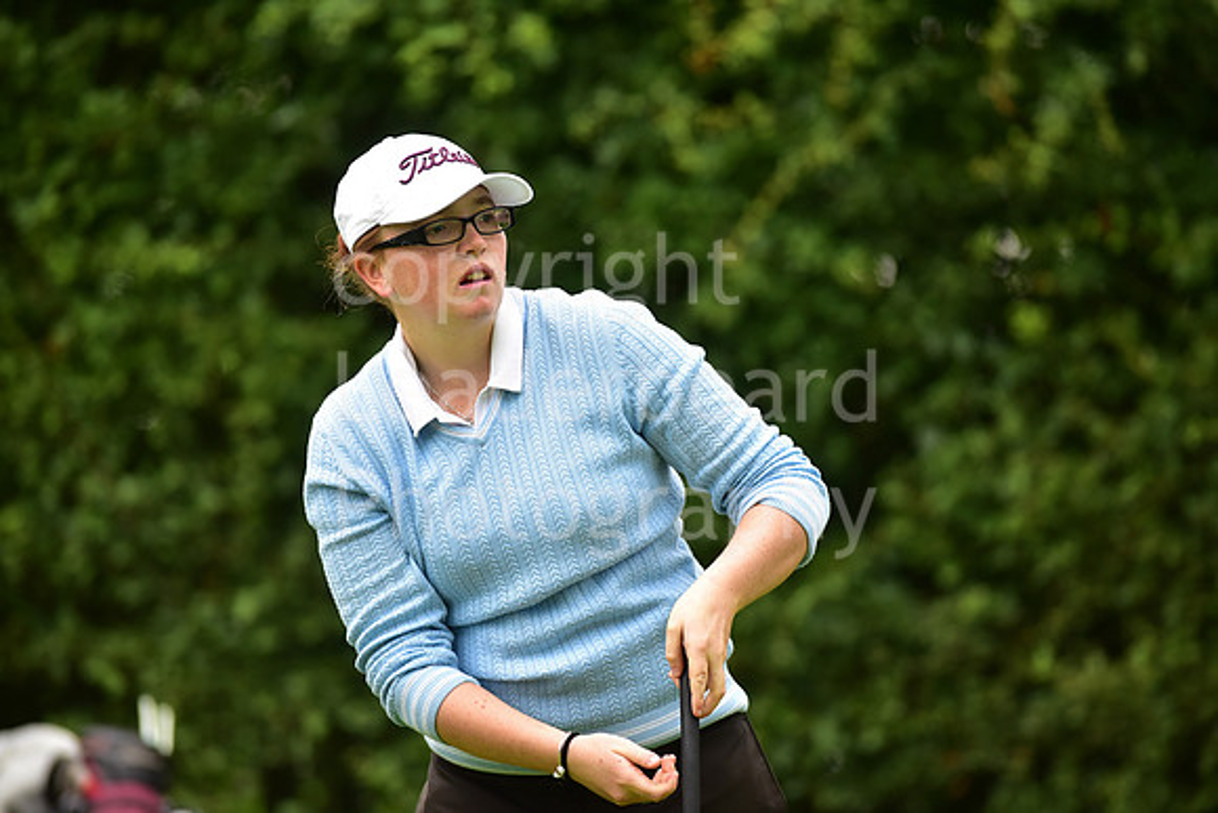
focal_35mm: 300
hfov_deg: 6.9
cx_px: 609
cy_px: 406
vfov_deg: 4.6
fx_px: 10152
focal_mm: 300
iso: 1250
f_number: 4
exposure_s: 1/2000
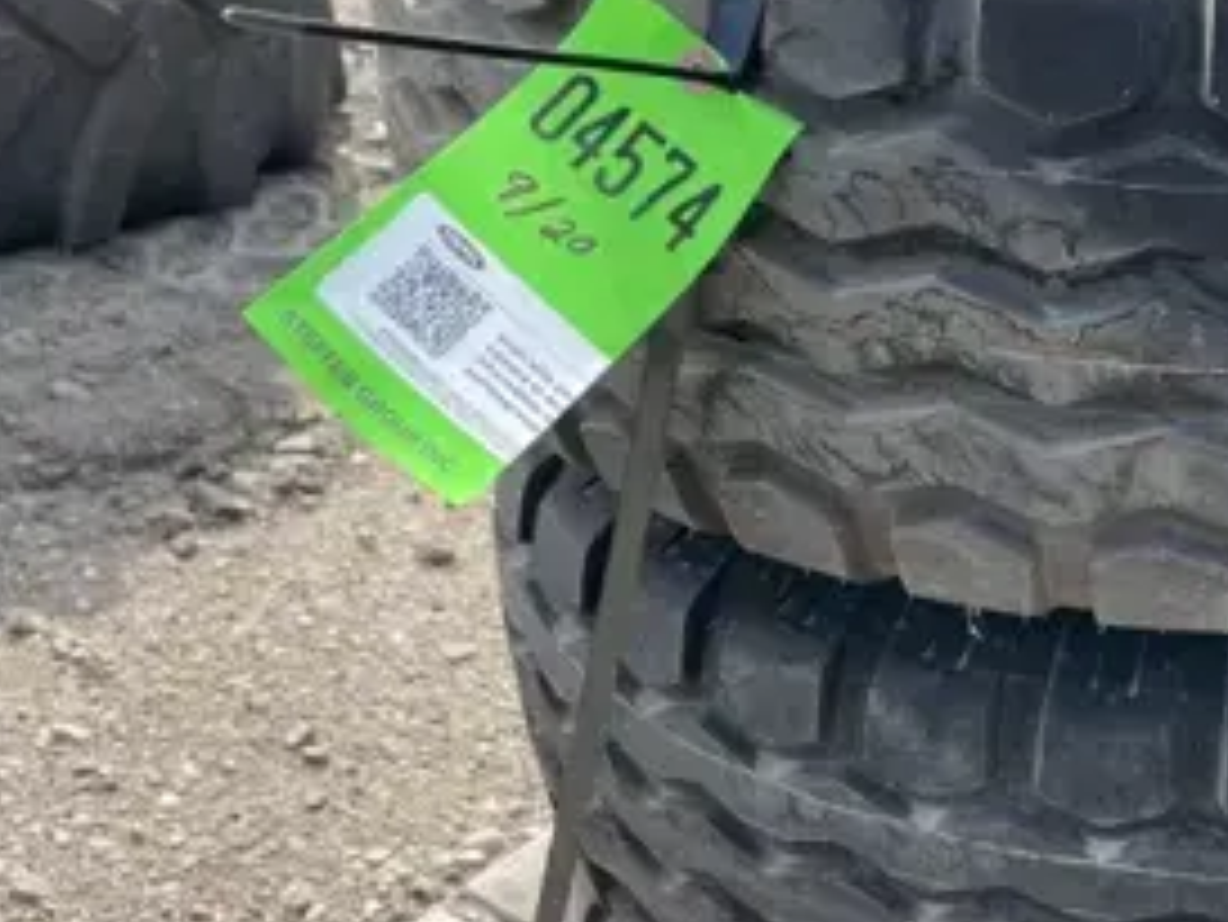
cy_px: 598
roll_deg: +2.0
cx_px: 1134
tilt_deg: -32.1
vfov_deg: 24.0
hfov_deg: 30.1
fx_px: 2165
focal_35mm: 61
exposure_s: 1/1370
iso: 32
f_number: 1.6
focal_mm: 5.1
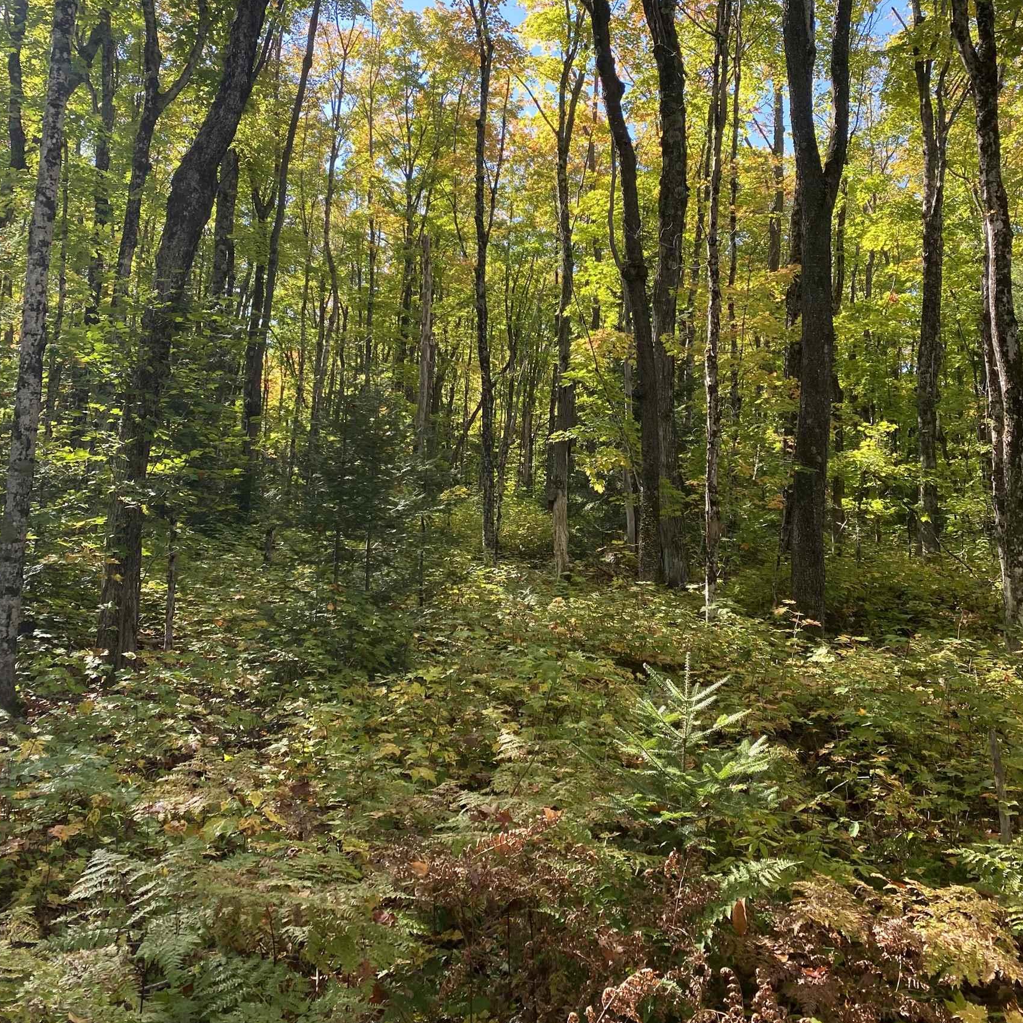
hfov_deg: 52.5
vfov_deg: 52.1
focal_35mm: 31
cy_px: 399
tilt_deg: +4.3
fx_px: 1036
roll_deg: -1.4
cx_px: 509
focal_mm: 4.25
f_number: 1.8
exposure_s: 1/262
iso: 32
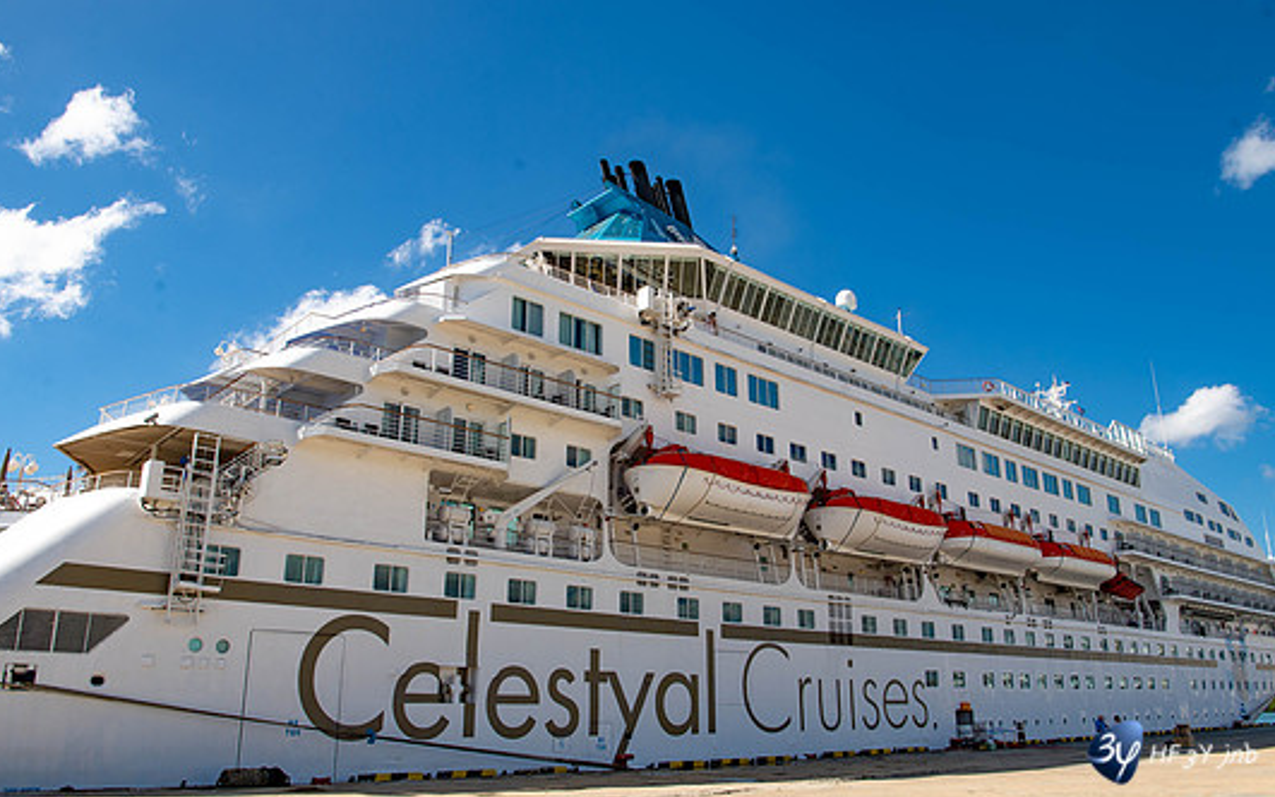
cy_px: 409
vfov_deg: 46.0
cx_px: 653
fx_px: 938
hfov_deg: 68.4
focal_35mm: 27
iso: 100
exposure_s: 1/400
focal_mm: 24
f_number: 10
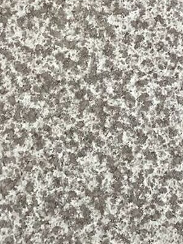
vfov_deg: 19.1
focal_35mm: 103
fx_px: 726
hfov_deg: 14.3
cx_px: 145
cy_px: 124
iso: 160
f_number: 2.4
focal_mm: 3.3
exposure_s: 1/60
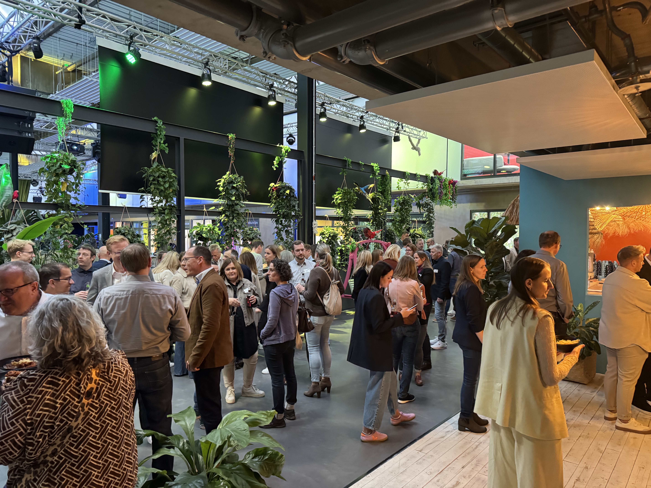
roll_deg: -0.4
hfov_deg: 71.6
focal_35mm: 24
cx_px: 326
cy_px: 244
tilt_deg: -0.4
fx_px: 451
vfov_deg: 56.8
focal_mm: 6.76
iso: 800
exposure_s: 1/50
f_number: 1.78
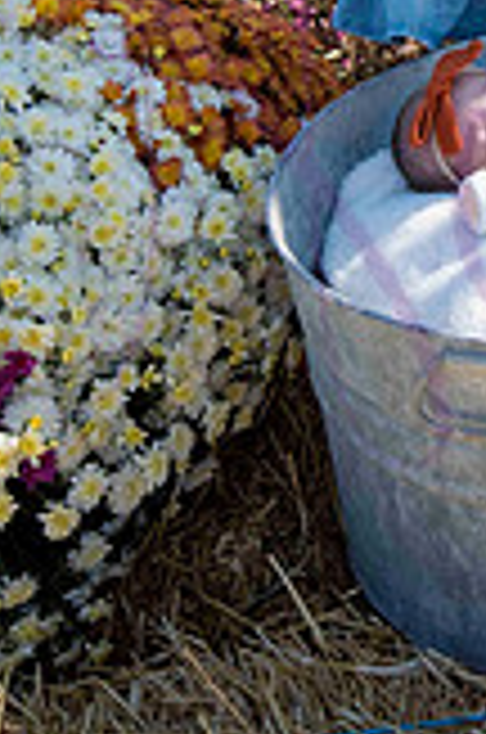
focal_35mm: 144
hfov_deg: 9.3
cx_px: 634
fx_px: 2928
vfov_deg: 13.9
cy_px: -122
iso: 400
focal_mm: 52
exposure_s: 1/320
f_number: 9
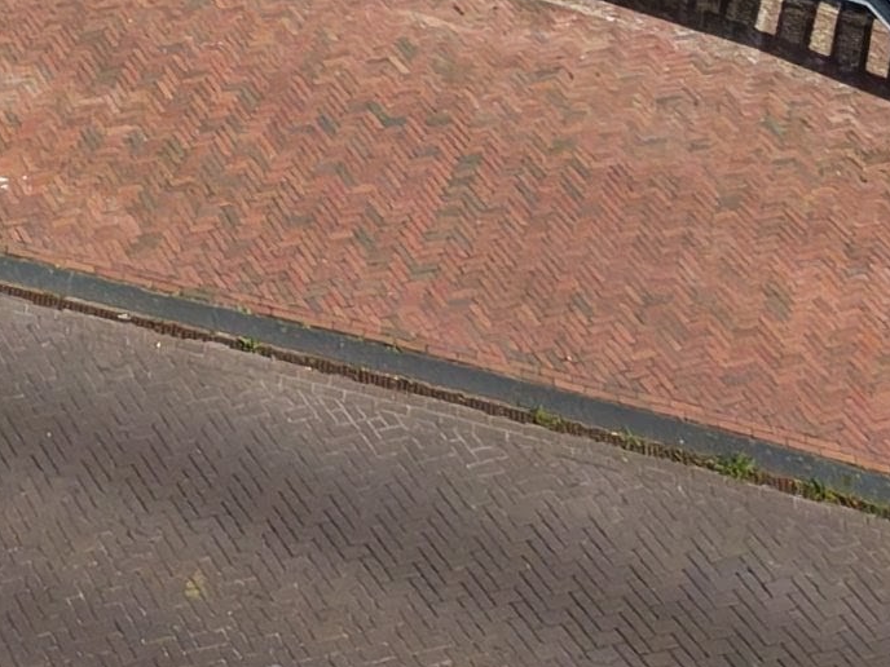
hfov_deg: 18.2
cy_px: -739
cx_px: -525
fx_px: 2391
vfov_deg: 13.3
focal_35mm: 93
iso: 200
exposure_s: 1/2000
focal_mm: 3.05
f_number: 2.2
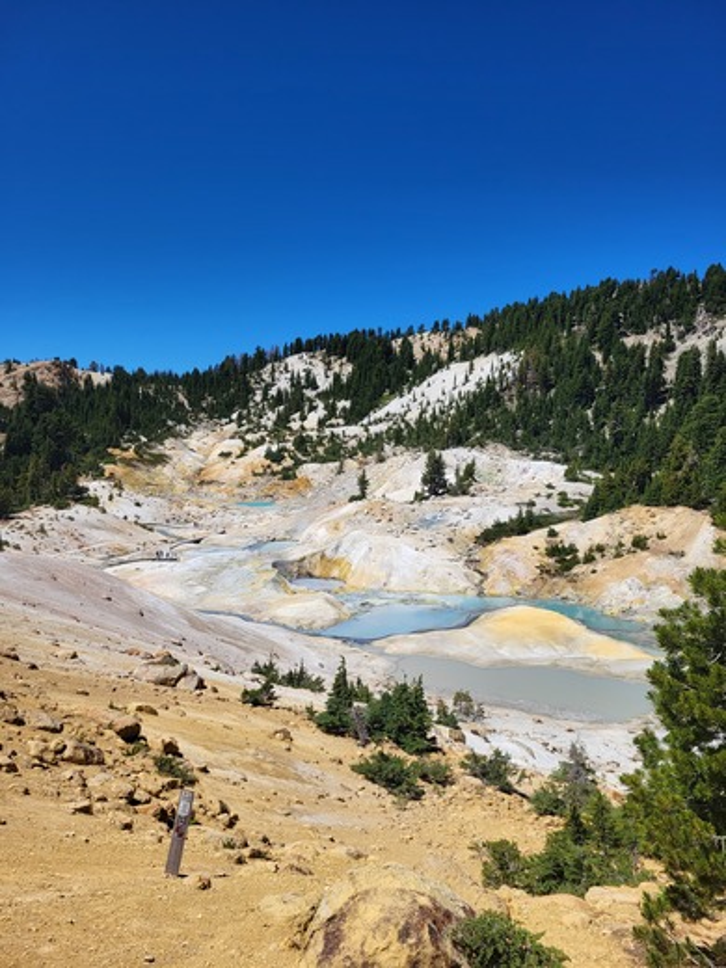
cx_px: 363
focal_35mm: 26
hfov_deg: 53.1
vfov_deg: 67.3
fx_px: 727
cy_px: 484
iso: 40
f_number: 1.8
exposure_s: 1/4542
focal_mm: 5.4
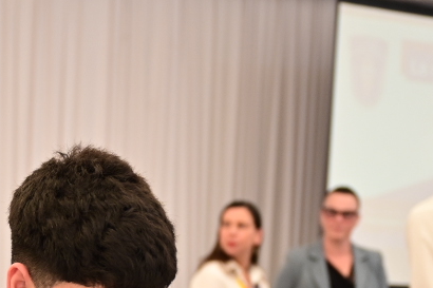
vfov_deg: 8.4
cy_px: 371
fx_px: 1948
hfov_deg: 12.6
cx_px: 62
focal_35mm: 162
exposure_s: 1/320
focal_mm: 41
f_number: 2.8
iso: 500
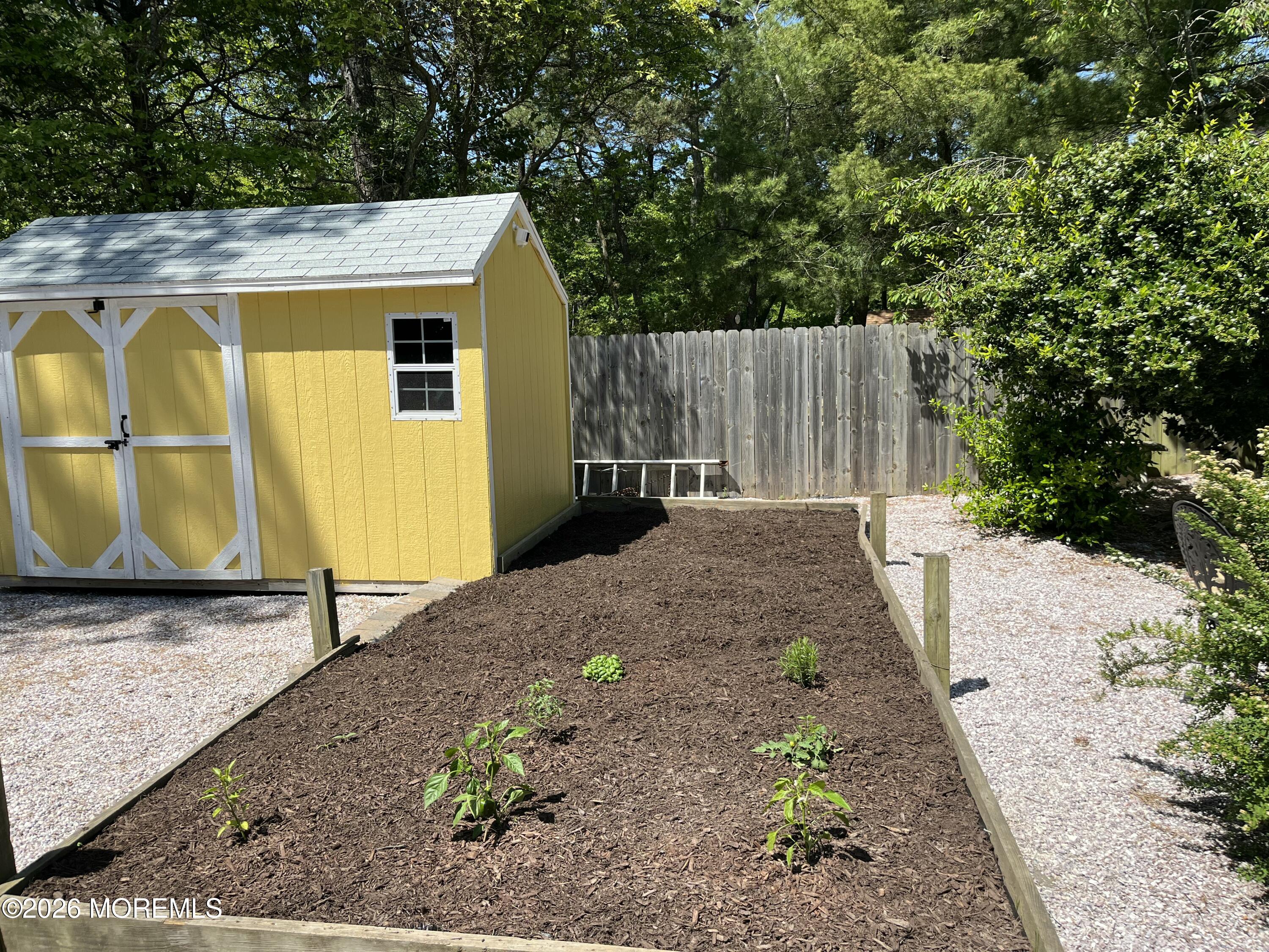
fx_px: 953
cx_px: 634
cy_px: 476
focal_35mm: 26
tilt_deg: -7.9
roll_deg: +2.0
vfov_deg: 53.1
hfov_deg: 67.3
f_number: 1.6
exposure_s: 1/2410
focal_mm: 5.1
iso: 50
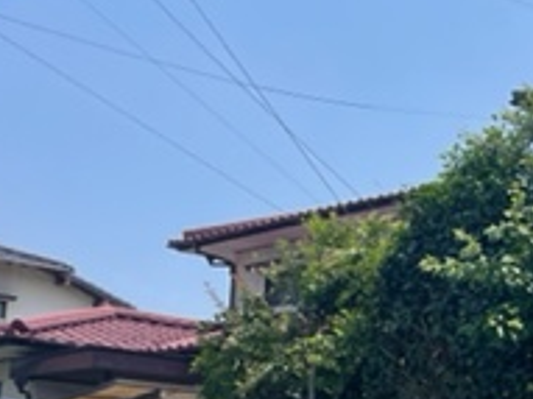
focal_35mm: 87
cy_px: 379
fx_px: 1339
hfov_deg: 19.1
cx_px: 851
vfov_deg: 16.7
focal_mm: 4.2
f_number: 1.6
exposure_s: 1/3861
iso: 32
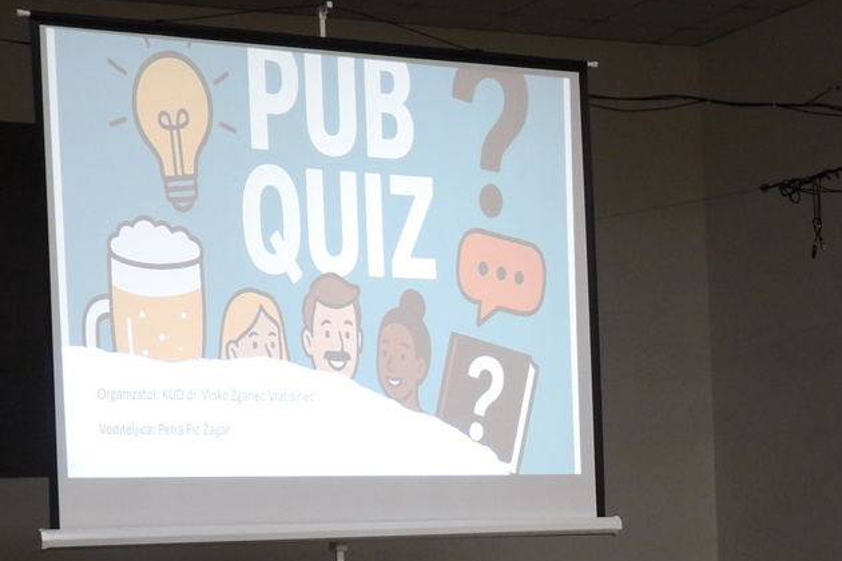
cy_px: 594
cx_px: 716
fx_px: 2315
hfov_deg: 20.3
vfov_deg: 13.6
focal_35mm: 99
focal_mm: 9
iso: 400
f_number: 3.2
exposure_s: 1/25
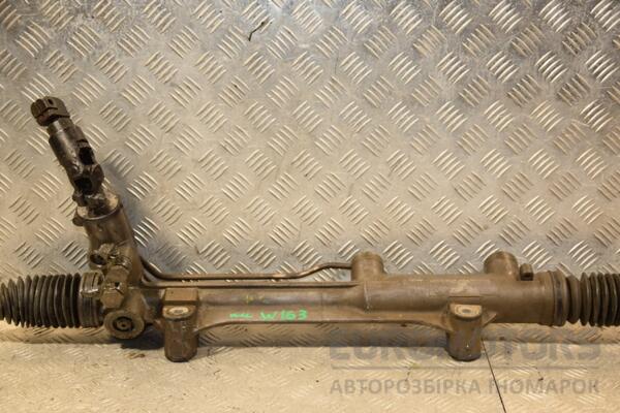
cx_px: 310
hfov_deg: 31.9
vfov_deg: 21.6
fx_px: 1085
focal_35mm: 63
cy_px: 206
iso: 800
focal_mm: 42
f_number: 4.8
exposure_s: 1/160
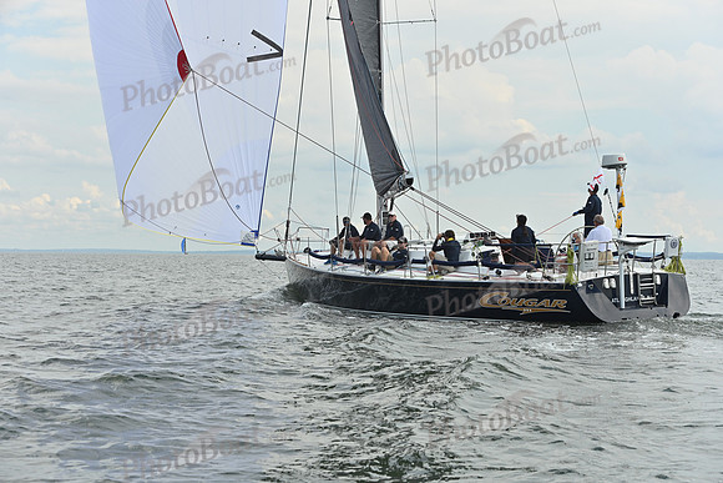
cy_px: 242
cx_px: 362
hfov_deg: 28.8
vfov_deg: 19.5
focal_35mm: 70
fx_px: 1406
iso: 320
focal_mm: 70
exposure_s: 1/1600
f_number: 6.3
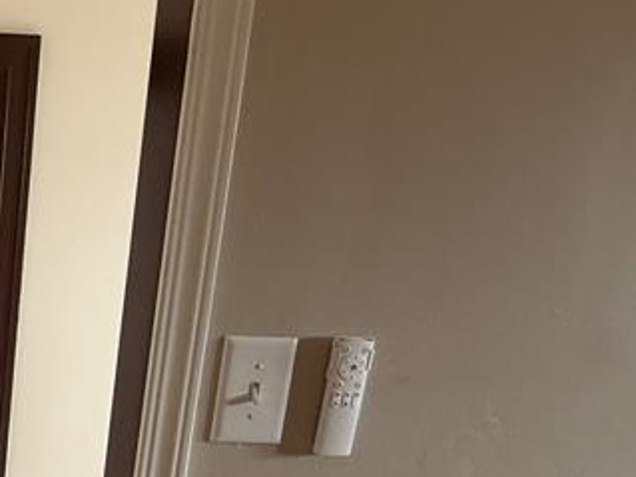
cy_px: 421
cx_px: -132
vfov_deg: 30.8
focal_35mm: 45
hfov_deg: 33.8
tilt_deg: -13.8
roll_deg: -1.1
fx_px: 826
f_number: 2.2
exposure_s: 1/99
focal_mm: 2.22
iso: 250
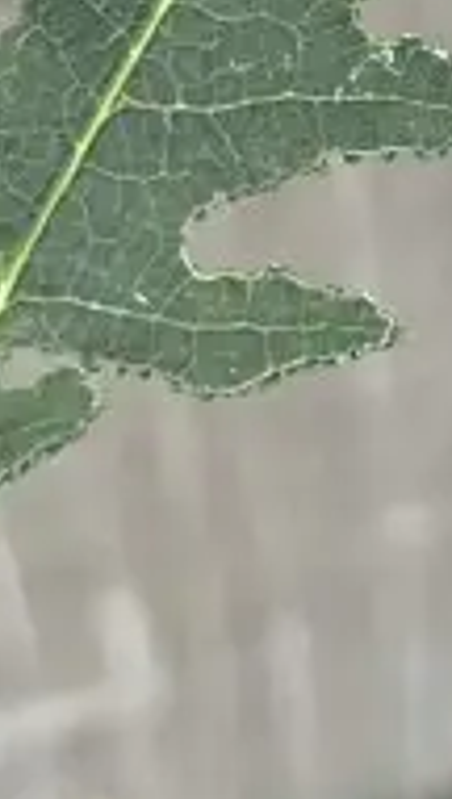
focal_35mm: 160
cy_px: -67
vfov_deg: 13.2
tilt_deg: -47.6
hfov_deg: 7.6
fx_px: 3396
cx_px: 151
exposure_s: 1/122
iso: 50
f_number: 1.6
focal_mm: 5.1
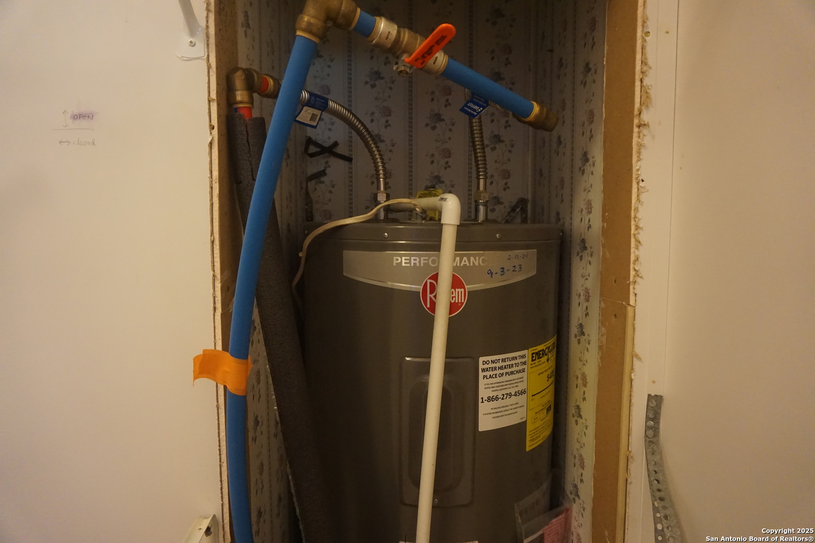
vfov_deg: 53.1
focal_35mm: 24
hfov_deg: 73.7
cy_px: 272
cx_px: 408
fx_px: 543
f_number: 3.5
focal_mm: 16
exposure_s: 1/80
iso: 3200
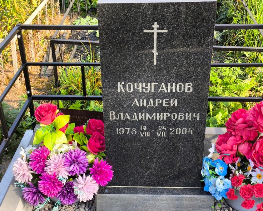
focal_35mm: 53
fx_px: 413
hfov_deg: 35.3
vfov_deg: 28.6
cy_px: 106
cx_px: 124
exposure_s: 1/290
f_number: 1.7
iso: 50
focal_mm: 4.71
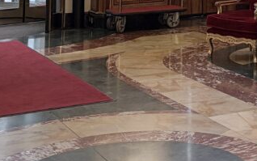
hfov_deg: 19.1
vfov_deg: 11.3
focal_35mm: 104
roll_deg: +1.6
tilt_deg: +7.0
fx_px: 729
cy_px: -166
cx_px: 288
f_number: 1.6
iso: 64
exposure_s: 1/100
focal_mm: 5.96
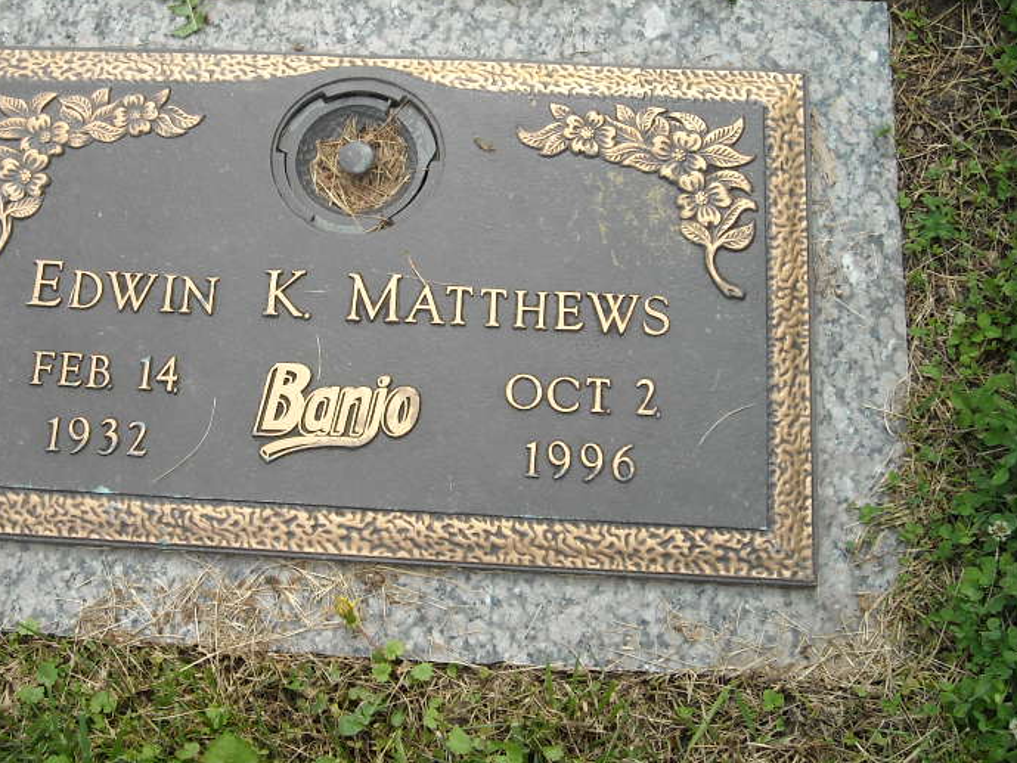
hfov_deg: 36.2
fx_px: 1528
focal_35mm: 52
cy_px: 303
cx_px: 292
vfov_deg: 28.0
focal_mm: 5.7
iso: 64
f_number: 2.8
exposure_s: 1/478
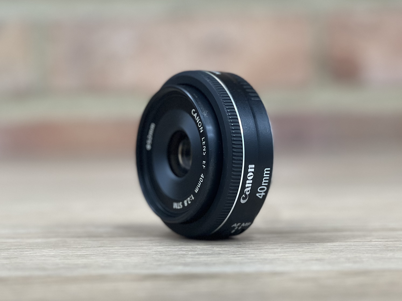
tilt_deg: -3.2
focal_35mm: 77
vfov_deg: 19.1
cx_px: 201
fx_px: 894
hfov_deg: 25.3
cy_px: 150
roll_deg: +1.3
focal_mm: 9
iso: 250
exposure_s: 1/33
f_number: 2.8
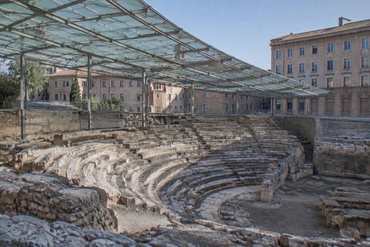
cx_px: 185
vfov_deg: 37.8
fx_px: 360
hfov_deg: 54.5
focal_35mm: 35
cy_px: 124
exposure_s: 1/400
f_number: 9
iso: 500
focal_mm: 35
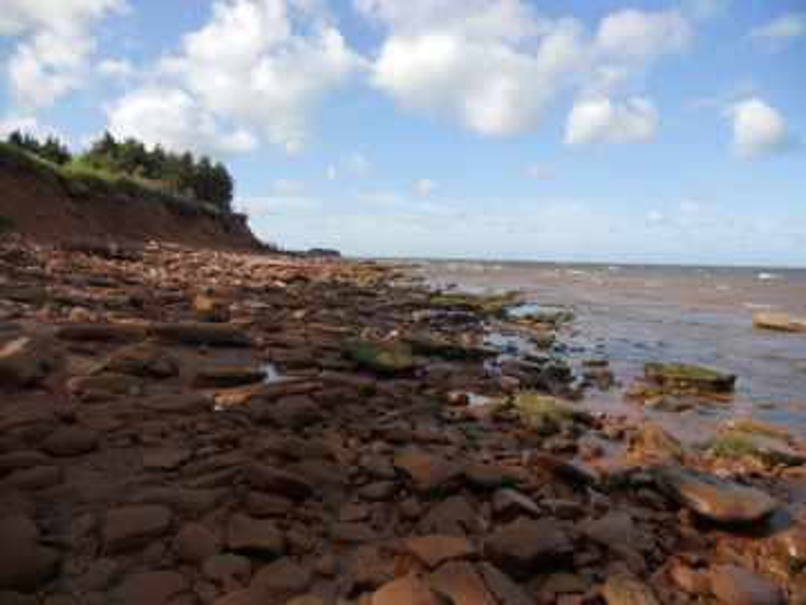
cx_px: 403
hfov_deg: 65.3
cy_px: 302
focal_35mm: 27
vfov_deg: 51.4
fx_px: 629
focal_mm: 4.9
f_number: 3.2
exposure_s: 1/800
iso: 80
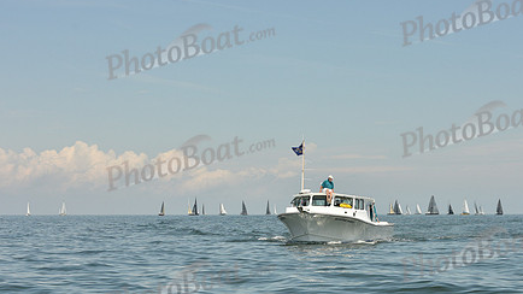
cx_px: 339
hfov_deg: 21.7
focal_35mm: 98
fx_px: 1359
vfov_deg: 12.3
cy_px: 205
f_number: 10
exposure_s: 1/1250
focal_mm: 70
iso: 320
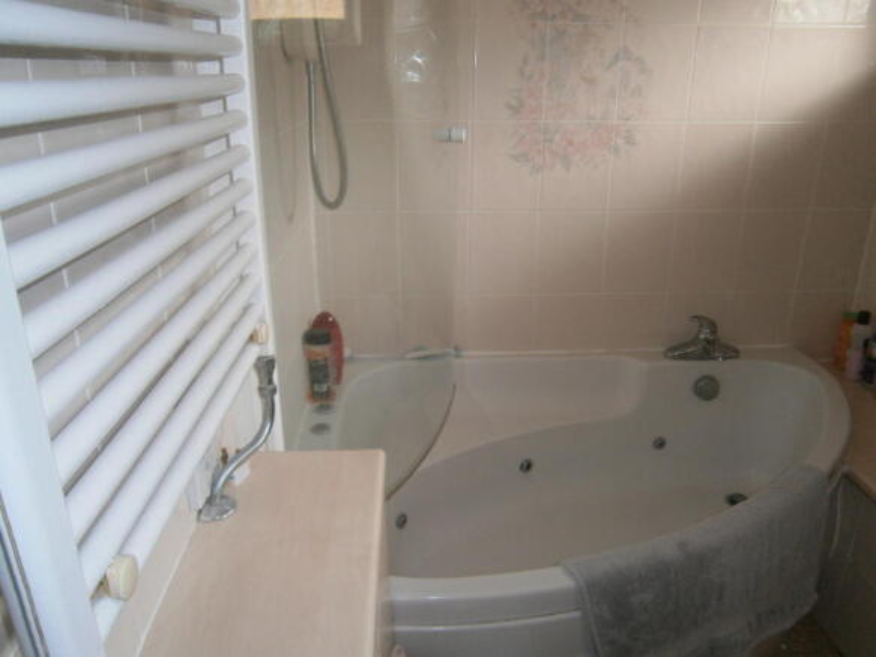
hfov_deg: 67.3
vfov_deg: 53.0
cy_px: 328
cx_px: 438
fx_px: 658
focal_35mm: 26
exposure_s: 1/30
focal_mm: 4.7
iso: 125
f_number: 2.8
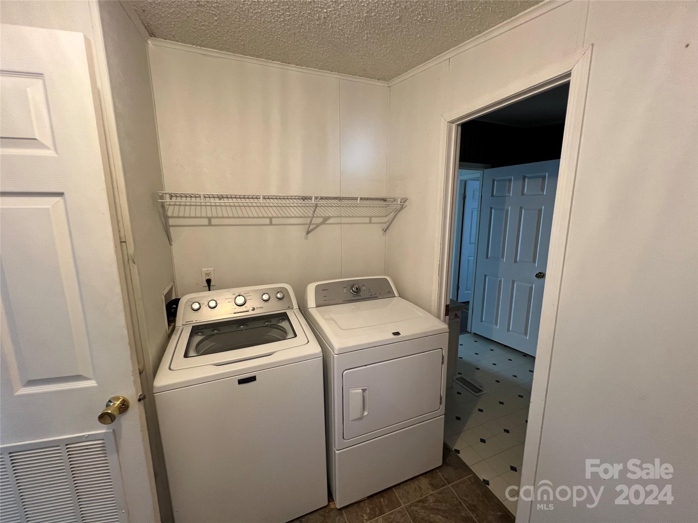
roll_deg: +0.2
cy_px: 262
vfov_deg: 89.9
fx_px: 262
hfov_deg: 106.2
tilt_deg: -10.7
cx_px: 349
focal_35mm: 13
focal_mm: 1.57
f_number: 1.8
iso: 250
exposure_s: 1/60
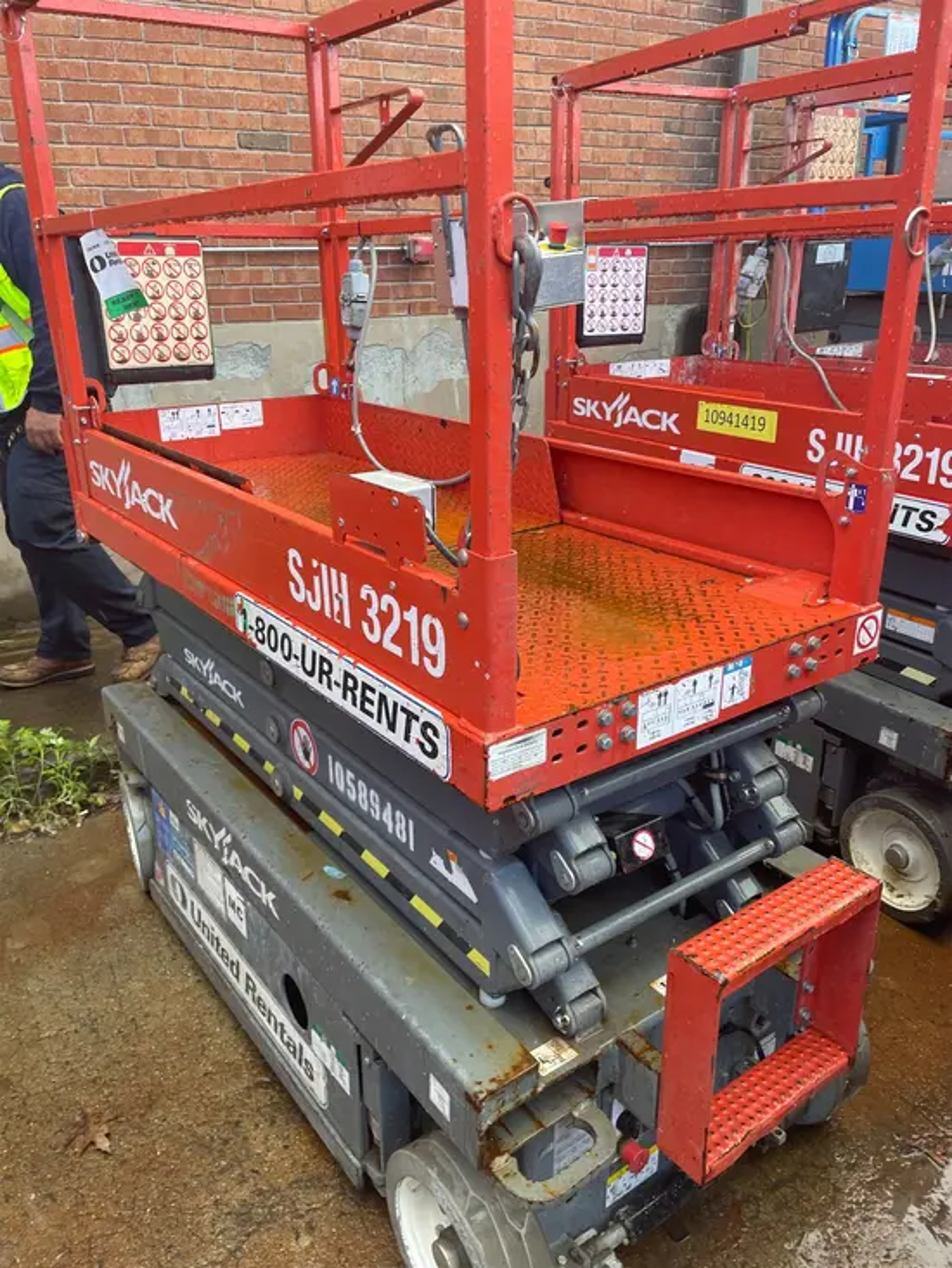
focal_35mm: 26
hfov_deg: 53.1
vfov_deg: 67.3
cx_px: 476
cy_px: 634
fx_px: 953
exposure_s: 1/136
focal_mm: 4.2
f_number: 1.6
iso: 32
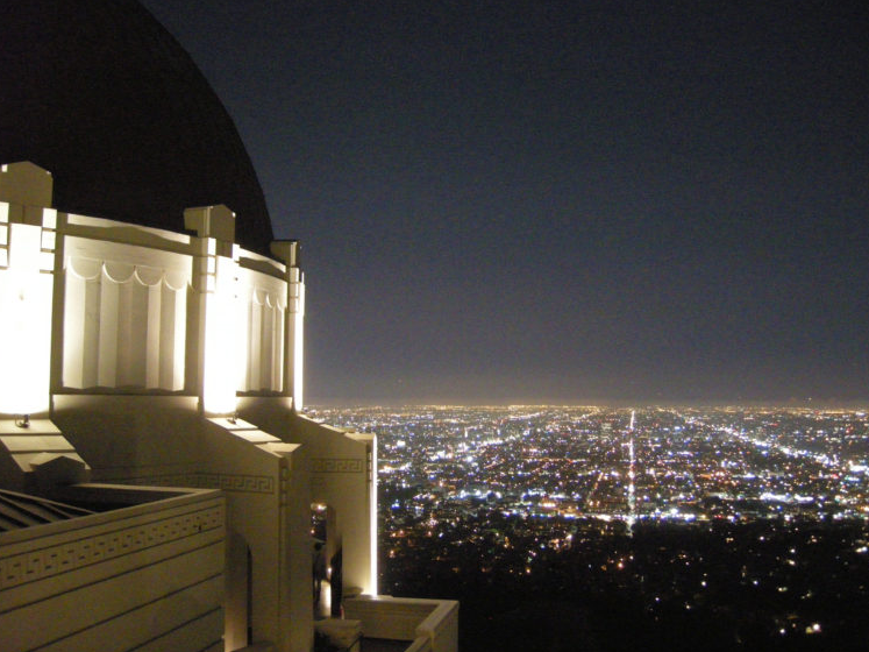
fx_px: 904
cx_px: 440
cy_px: 321
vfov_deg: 39.6
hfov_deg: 51.4
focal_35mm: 36
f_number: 2.7
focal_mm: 7.5
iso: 800
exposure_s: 1/1.9
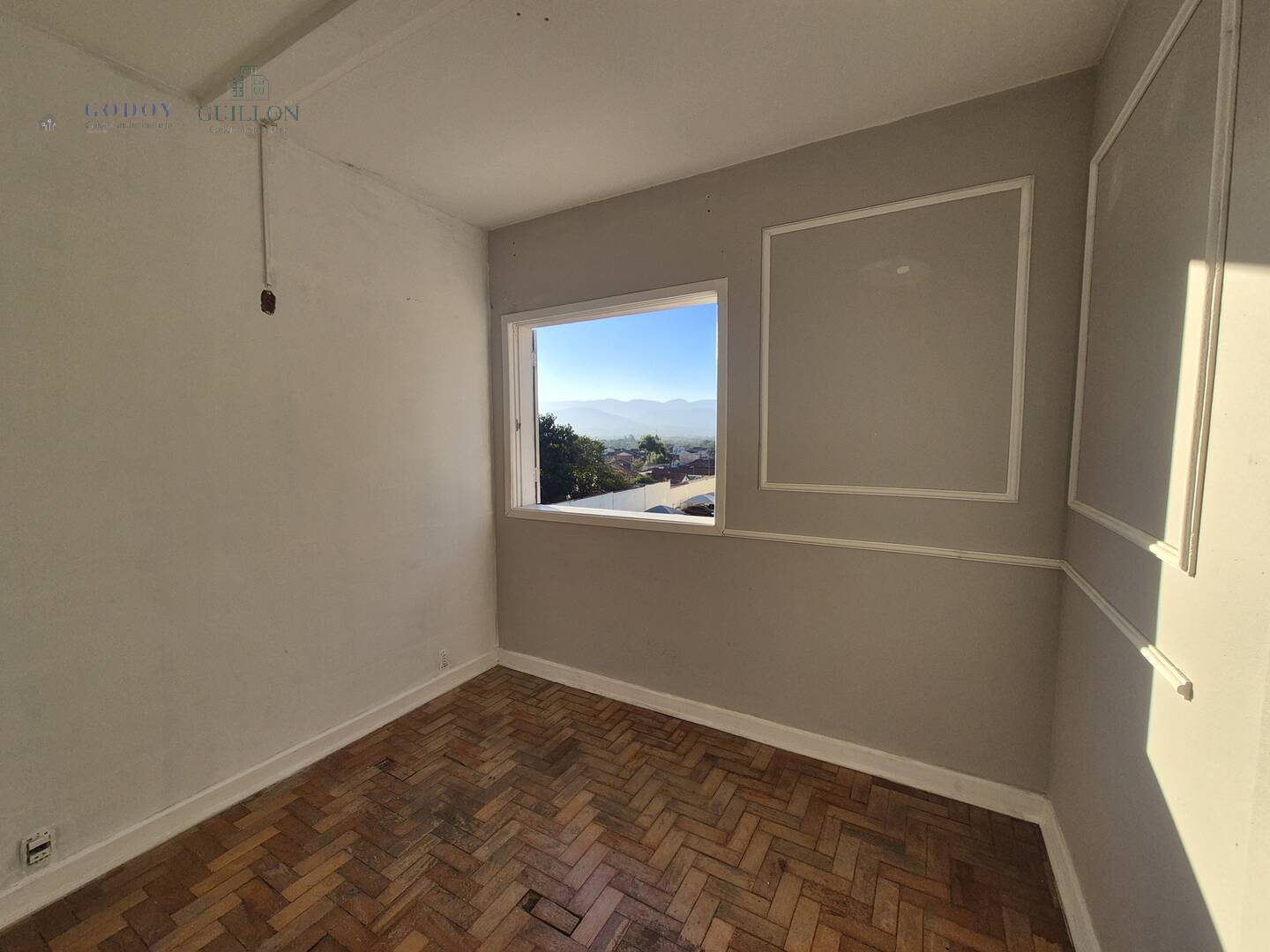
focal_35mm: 13
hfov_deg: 106.2
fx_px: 477
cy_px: 476
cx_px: 635
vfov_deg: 89.9
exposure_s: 1/1018
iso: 50
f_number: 2.2
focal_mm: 2.2
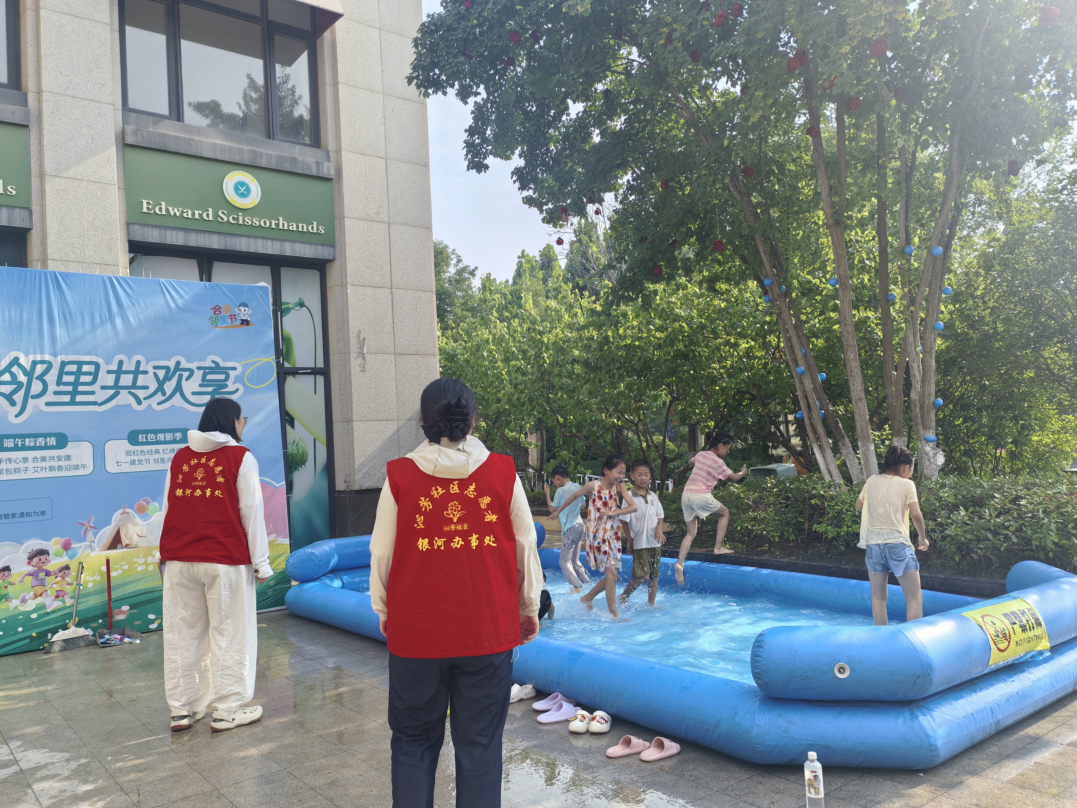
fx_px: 840
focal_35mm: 27
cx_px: 538
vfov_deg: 51.4
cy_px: 404
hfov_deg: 65.3
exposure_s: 1/1280
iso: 50
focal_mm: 5.52
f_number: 1.9
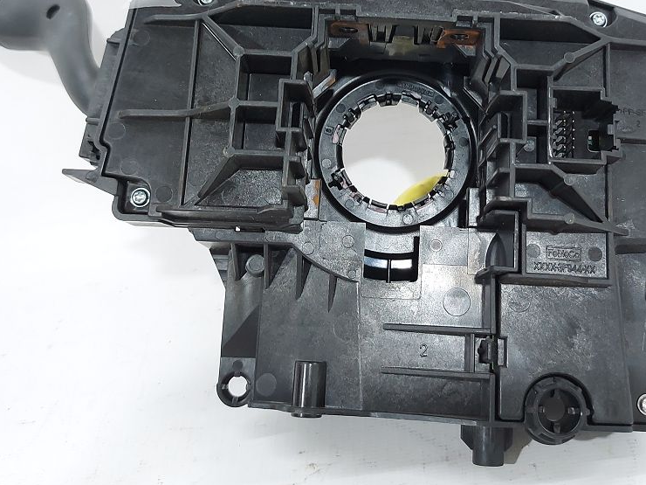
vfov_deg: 31.6
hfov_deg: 41.8
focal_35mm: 45
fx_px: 840
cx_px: 393
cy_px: 118
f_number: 1.8
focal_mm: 5.23
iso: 100
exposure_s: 1/50
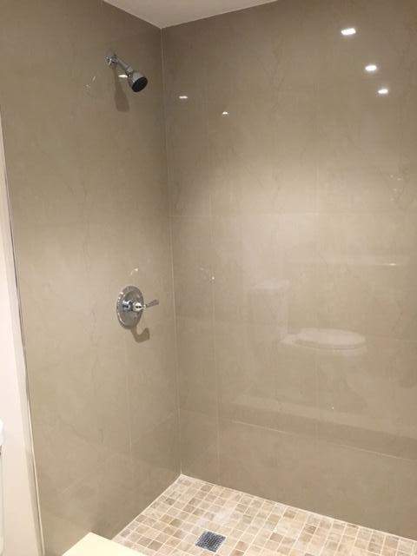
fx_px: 466
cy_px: 278
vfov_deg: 61.7
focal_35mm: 29
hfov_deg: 48.2
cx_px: 208
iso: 200
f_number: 2.2
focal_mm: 4.15
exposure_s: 1/30
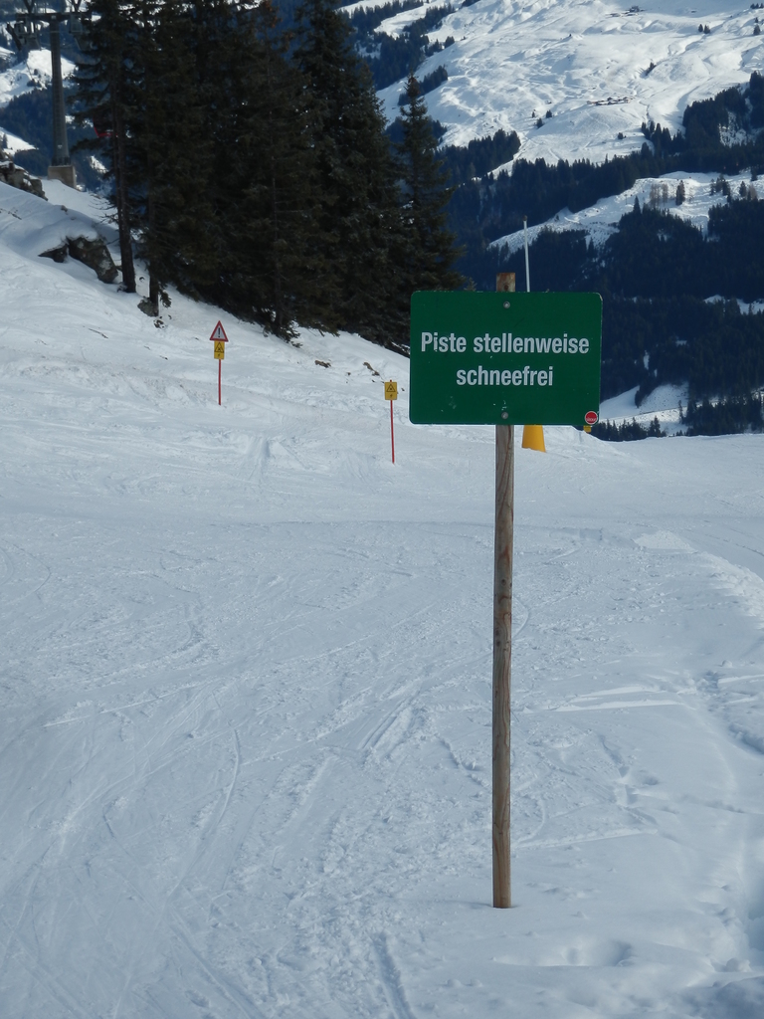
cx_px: 382
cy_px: 510
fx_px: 3119
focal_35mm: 106
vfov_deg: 18.5
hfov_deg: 14.0
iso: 80
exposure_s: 1/640
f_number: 5
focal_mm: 19
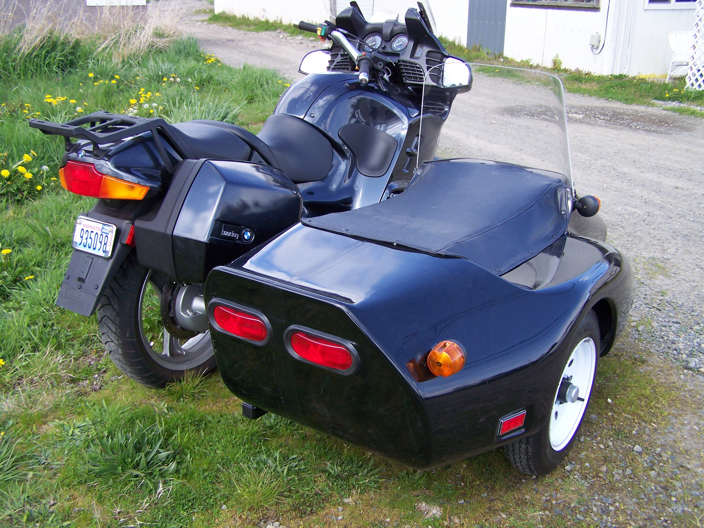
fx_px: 773
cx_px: 352
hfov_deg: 49.0
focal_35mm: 38
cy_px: 264
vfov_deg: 37.7
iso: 64
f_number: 2.8
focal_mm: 6.3
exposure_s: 1/250
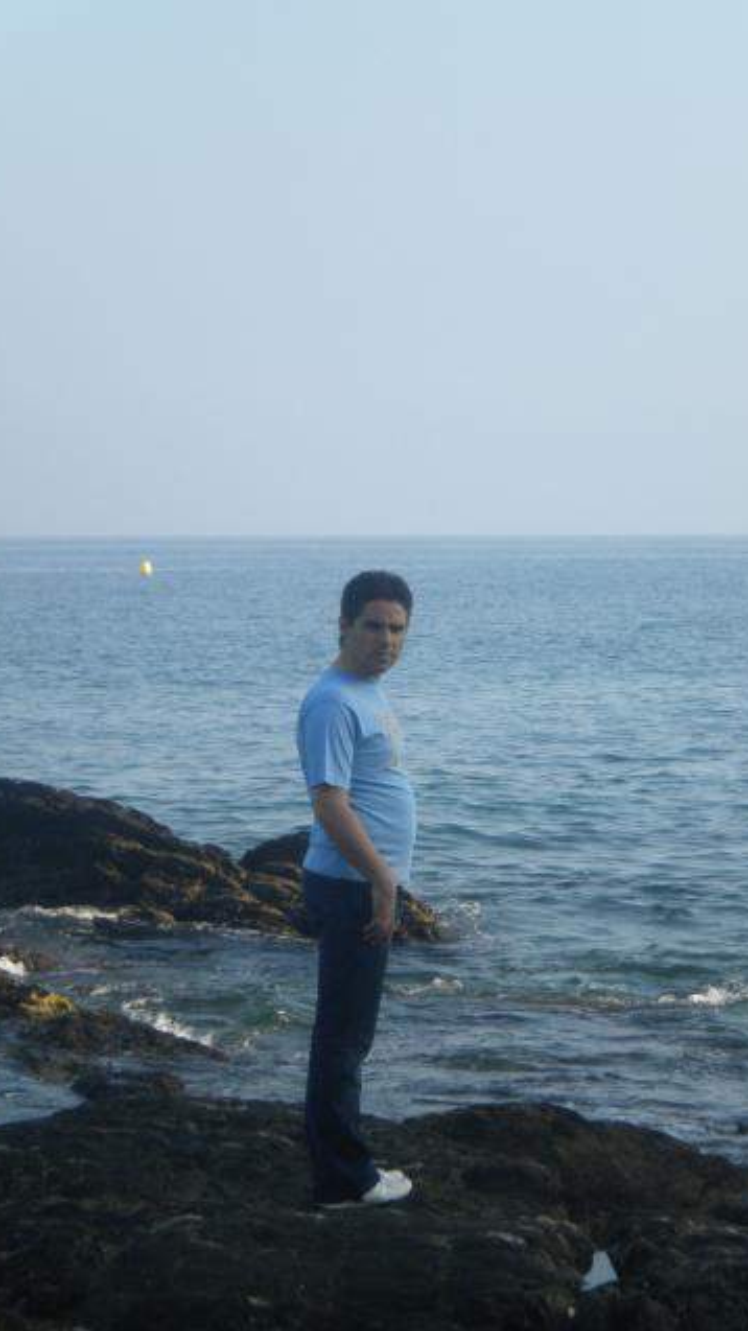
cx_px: 474
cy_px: 667
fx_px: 4058
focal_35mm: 115
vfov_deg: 18.6
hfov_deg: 10.5
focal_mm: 18.9
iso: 166
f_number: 5.9
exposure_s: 1/379
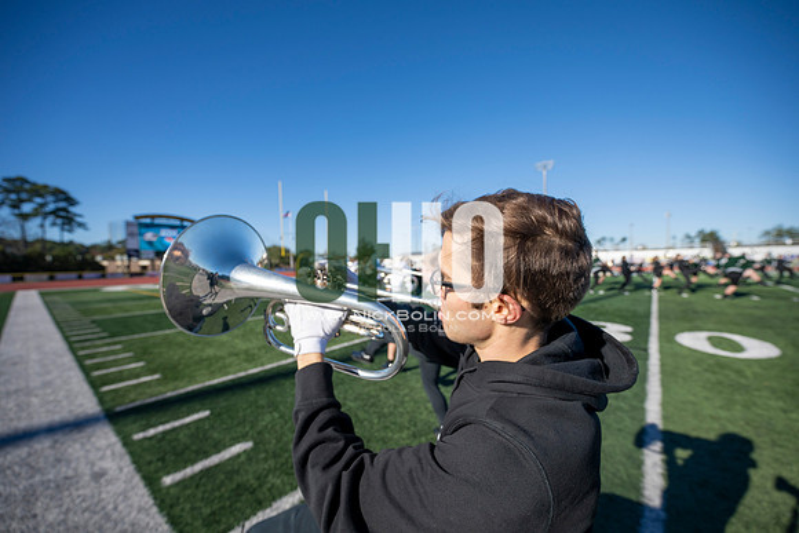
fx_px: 311
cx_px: 400
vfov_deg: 81.2
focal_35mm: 14
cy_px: 266
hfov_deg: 104.2
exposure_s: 1/2000
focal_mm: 14
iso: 160
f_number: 4
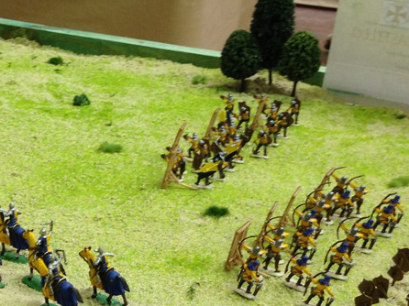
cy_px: 333
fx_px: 933
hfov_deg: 24.2
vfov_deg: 18.0
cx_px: 67
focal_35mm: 79
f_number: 2.4
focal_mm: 4.12
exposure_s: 1/20
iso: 100
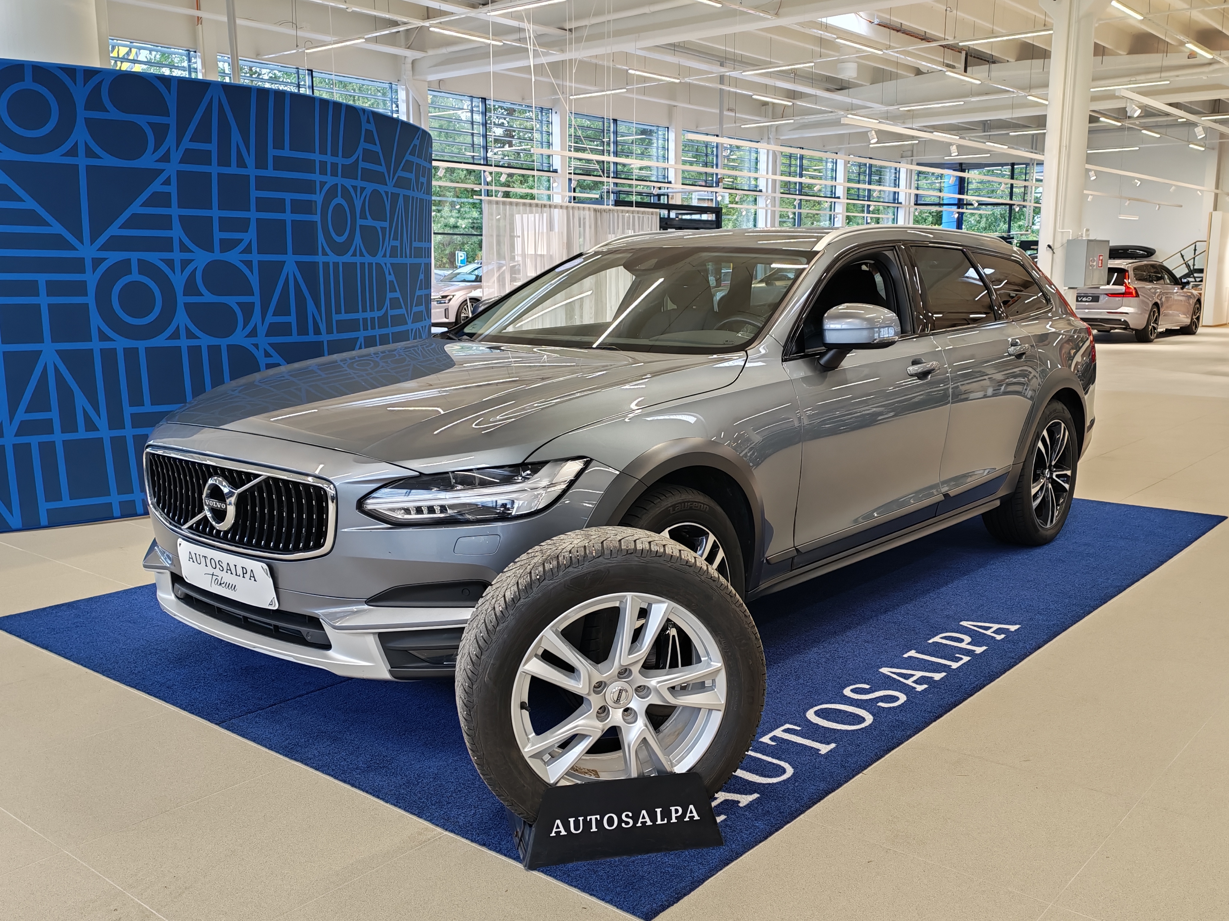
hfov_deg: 55.4
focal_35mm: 33
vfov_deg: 42.9
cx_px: 614
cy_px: 460
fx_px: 1172
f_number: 1.9
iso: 320
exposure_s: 1/100
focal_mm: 6.12
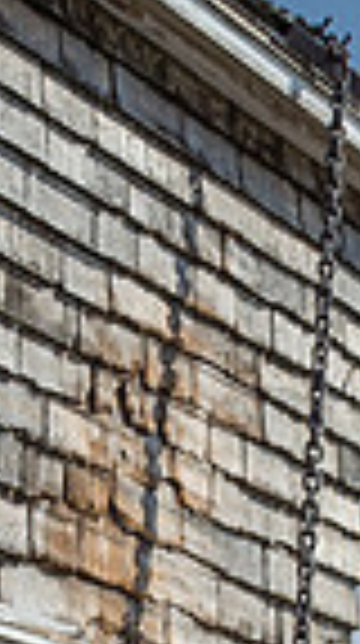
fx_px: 1738
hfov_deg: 9.1
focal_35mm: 102
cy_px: 842
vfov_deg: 19.3
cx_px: 1134
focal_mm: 24
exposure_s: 1/6400
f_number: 5.6
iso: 640
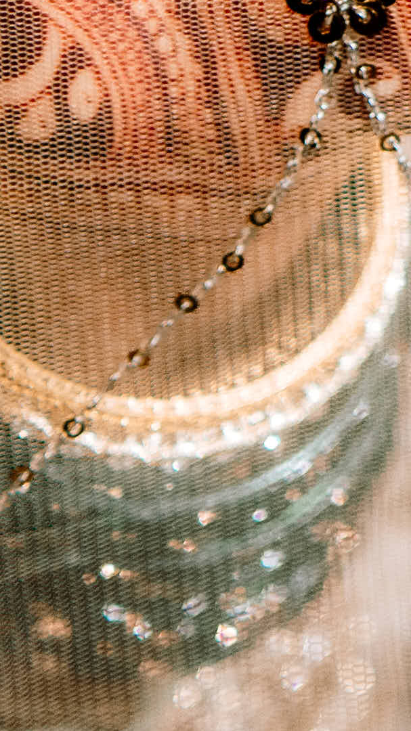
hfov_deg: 4.8
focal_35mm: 238
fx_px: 4614
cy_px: -691
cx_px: 1391
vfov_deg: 8.6
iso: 640
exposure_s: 1/320
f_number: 1.4
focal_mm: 35
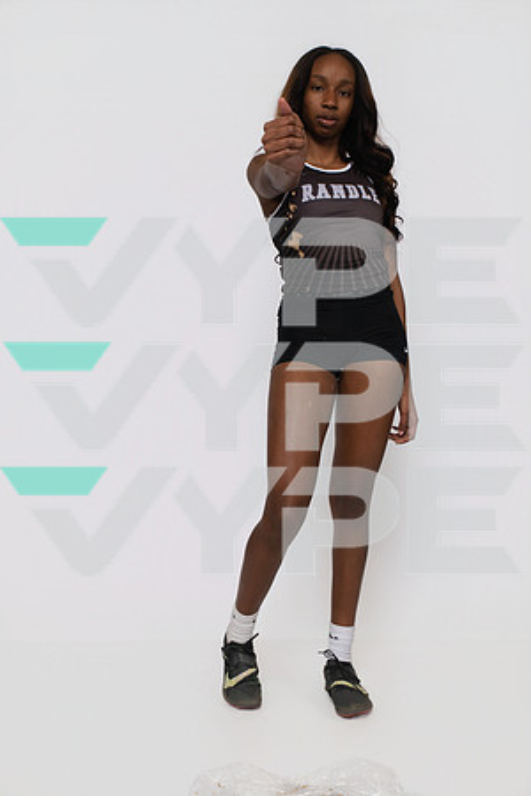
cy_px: 398
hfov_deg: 37.9
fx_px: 774
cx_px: 266
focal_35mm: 35
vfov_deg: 54.4
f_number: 8
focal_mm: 35
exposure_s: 1/320
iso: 640
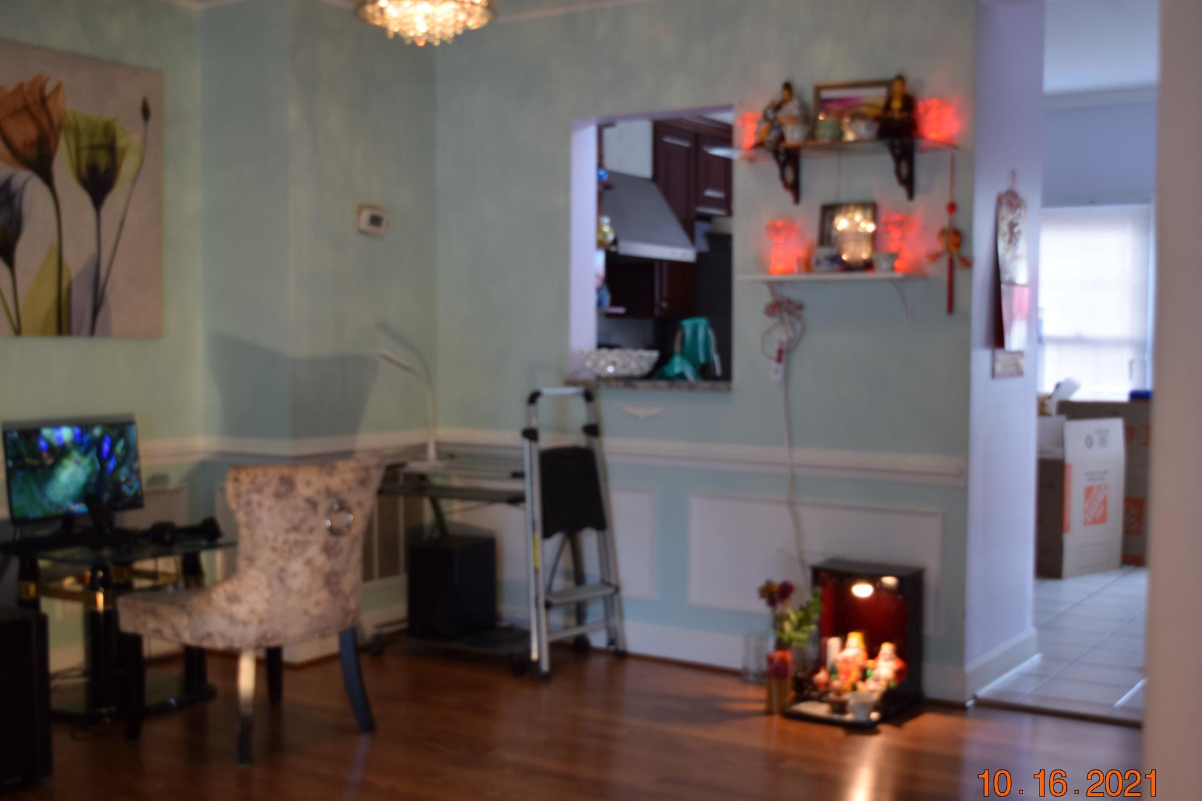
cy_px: 417
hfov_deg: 46.4
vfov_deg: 31.9
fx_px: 1402
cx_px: 635
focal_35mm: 42
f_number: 4
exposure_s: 1/60
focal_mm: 26
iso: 500
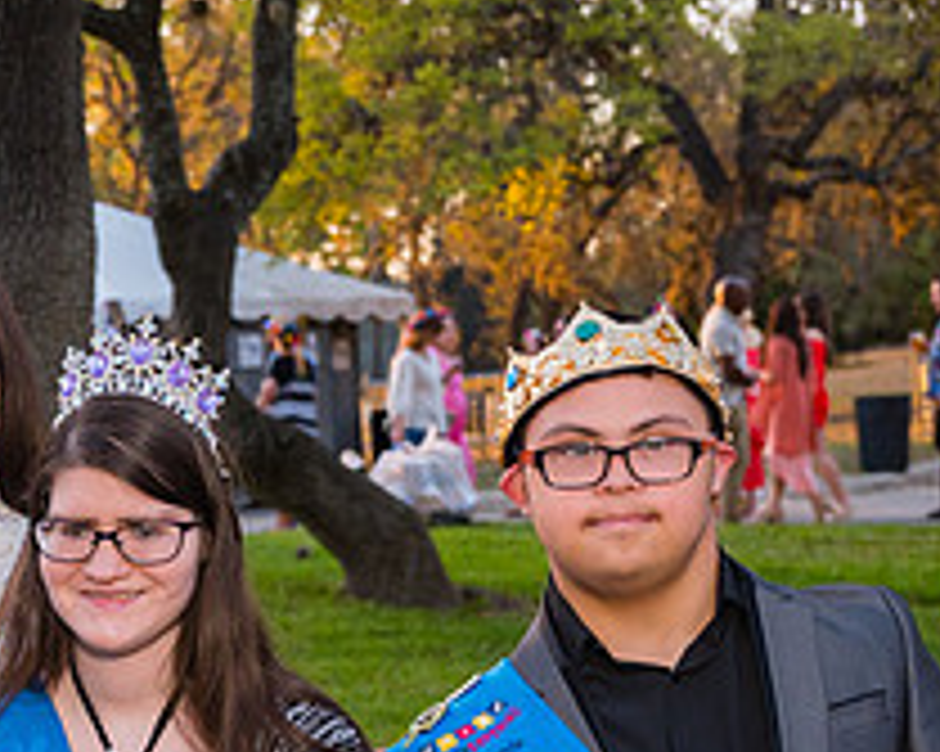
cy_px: 691
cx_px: 194
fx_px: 2753
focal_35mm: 99
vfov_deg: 15.3
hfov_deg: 19.2
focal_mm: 35
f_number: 4
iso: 1600
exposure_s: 1/800
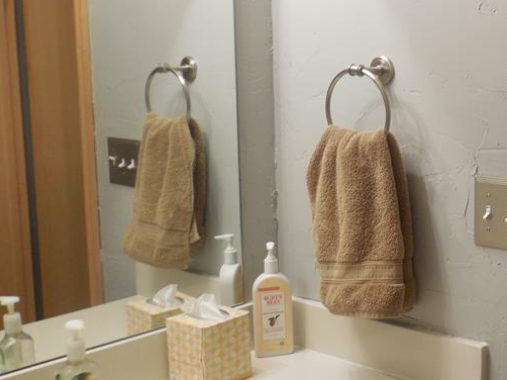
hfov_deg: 34.6
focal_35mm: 51
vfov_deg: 28.5
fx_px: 747
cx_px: 490
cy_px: 183
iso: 220
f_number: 3.1
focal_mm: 4.5
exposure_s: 1/30
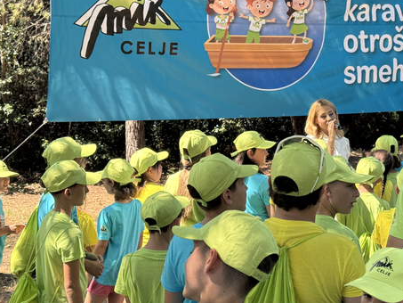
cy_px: 98
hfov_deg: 24.7
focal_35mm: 78
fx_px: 908
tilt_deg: -3.3
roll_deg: -1.3
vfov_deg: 18.8
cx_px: 302
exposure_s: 1/664
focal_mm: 6.76
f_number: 1.78
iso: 64
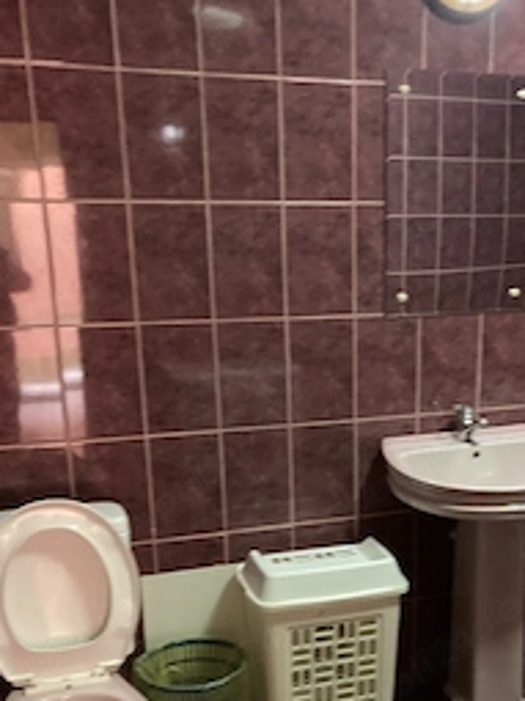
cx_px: 335
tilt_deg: -12.1
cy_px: 498
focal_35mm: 44
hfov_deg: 32.7
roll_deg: +1.0
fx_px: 891
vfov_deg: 42.1
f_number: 1.8
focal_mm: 3.99
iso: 640
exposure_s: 1/20
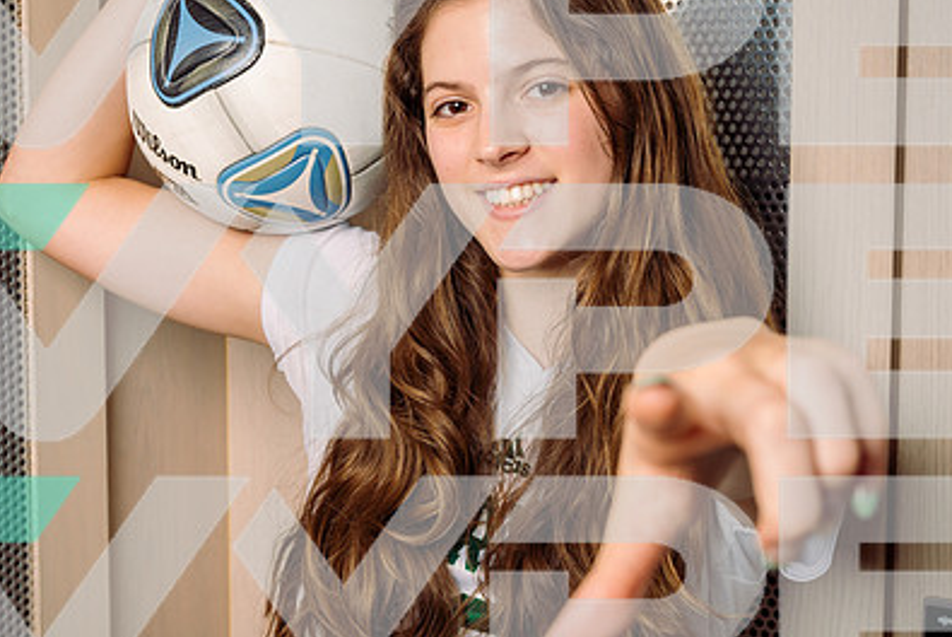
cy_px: 294
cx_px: 445
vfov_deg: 21.9
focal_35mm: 62
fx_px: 1641
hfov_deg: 32.3
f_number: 5.6
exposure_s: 1/250
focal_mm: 36
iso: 125
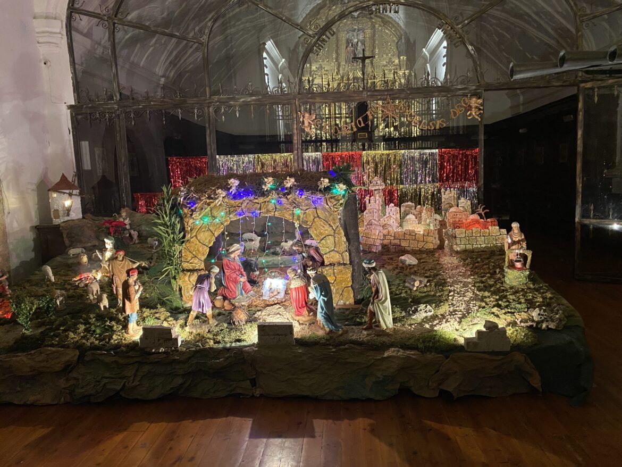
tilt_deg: -7.0
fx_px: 467
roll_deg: +1.3
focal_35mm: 26
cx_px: 311
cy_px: 234
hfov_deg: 67.3
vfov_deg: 53.1
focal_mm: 4.25
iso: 500
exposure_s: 1/25
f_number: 1.8
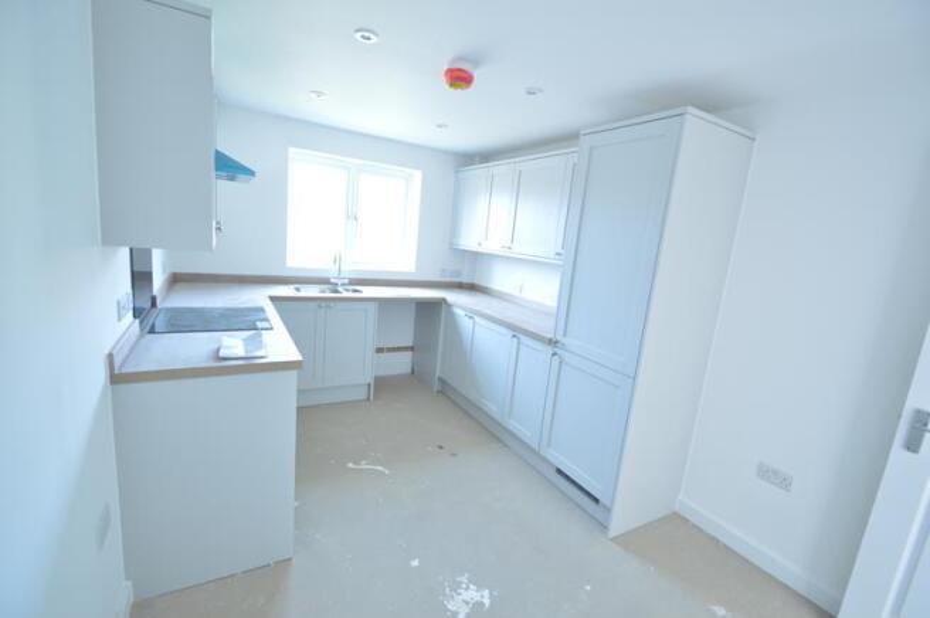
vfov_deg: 77.2
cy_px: 309
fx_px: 387
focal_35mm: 15
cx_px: 465
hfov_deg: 100.4
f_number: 3.5
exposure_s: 1/15
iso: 200
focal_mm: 10
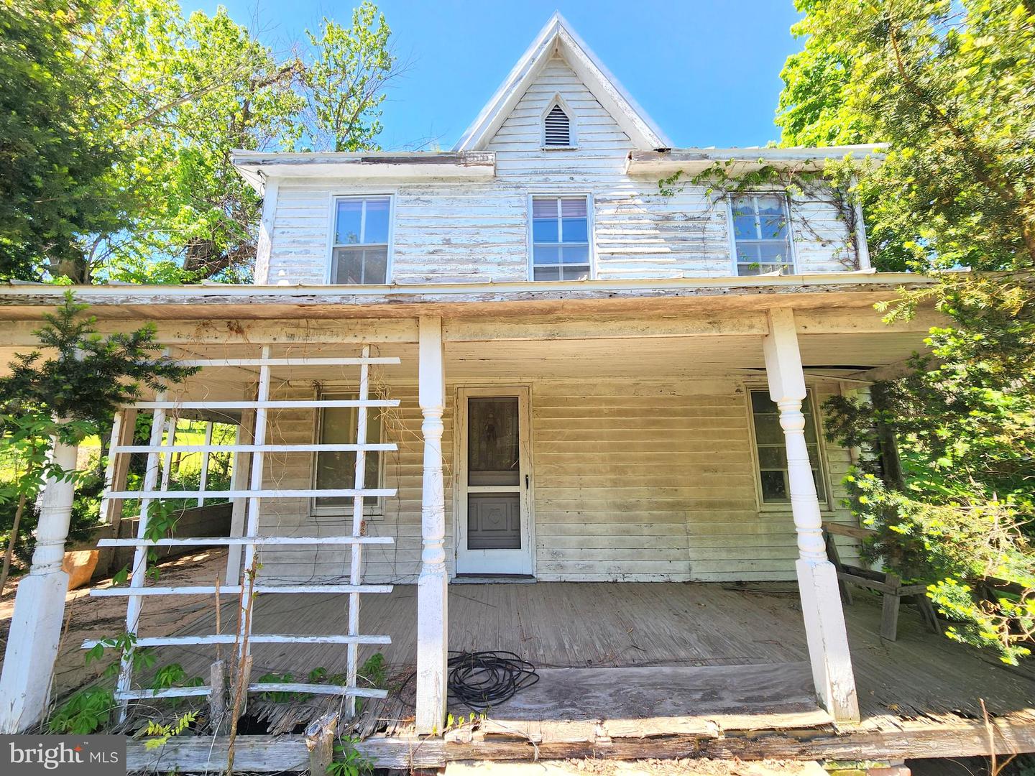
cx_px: 518
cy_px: 388
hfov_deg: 106.2
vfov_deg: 89.9
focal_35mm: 13
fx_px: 389
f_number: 2.2
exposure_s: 1/451
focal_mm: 2.2
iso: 50
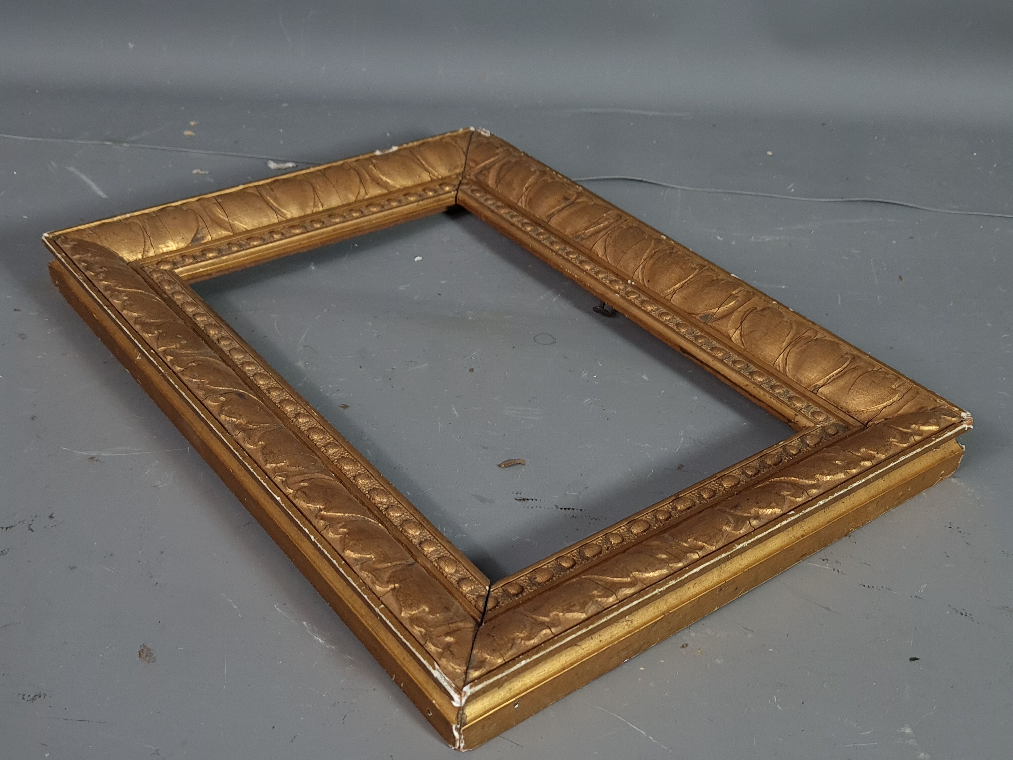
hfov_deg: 67.3
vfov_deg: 53.1
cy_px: 380
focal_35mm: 26
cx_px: 506
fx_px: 761
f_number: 1.8
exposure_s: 1/50
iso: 64
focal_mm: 5.4
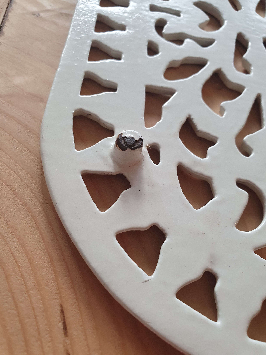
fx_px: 266
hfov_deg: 53.1
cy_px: 178
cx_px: 133
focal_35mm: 26
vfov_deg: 67.3
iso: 200
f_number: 2.4
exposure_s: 1/50
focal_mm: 4.32
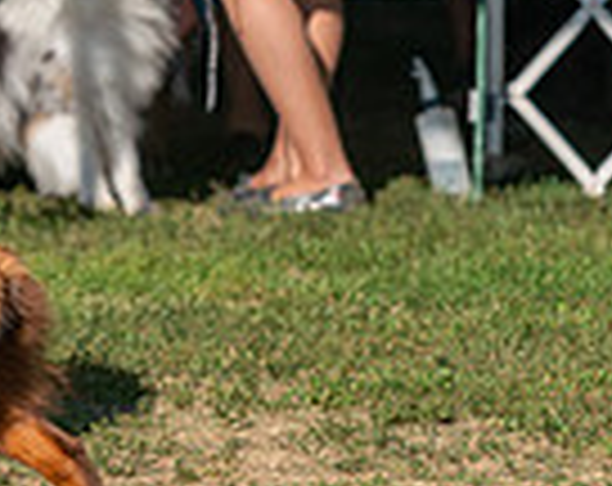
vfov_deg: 3.0
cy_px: -63
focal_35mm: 510
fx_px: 9211
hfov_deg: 3.8
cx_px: -533
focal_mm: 109
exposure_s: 1/1250
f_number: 4.5
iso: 100
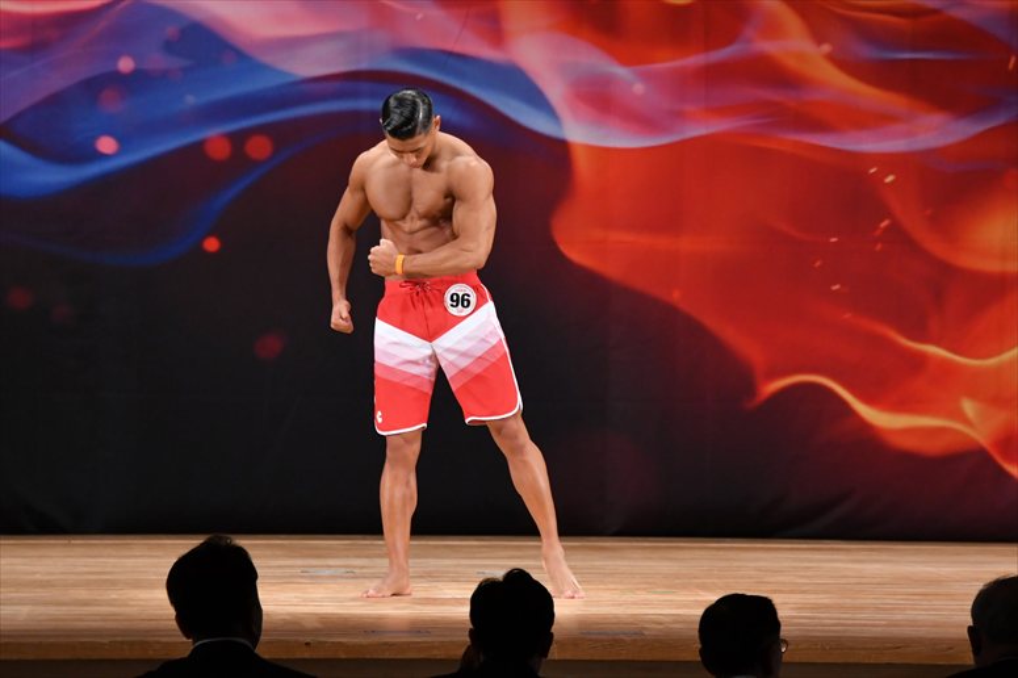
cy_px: 339
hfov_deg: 9.2
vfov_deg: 6.1
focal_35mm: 225
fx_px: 6359
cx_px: 509
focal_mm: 150
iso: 2800
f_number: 5.6
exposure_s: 1/400
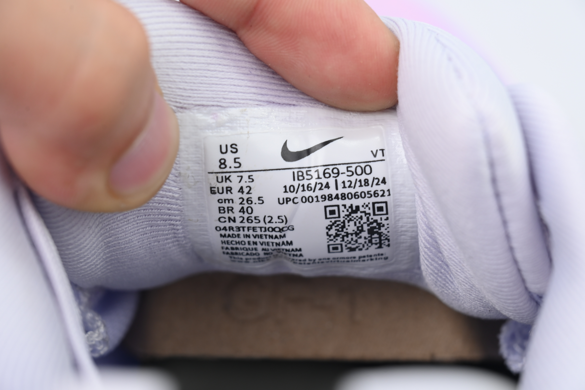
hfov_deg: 17.1
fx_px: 1950
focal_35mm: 120
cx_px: 292
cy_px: 195
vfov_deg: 11.4
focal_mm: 120
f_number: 10
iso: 400
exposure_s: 1/100
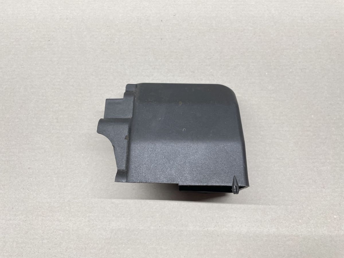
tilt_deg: -76.3
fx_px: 258
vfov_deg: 53.1
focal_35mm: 26
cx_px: 172
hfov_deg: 67.3
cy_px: 129
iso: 80
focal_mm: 4.2
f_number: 1.6
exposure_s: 1/100
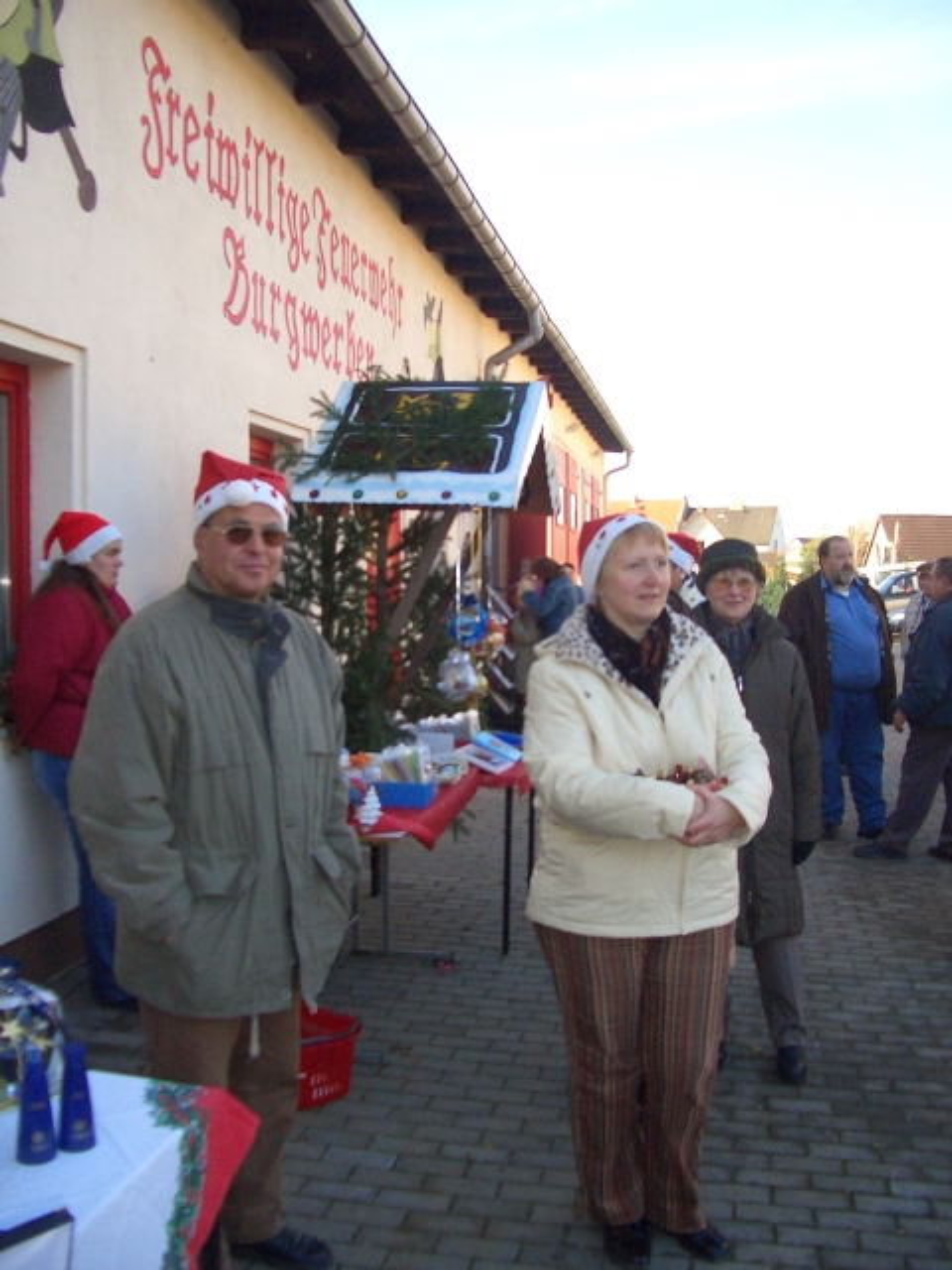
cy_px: 635
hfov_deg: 40.7
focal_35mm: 35
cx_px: 476
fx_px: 1283
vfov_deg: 52.6
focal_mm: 5.8
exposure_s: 1/640
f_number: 2.6
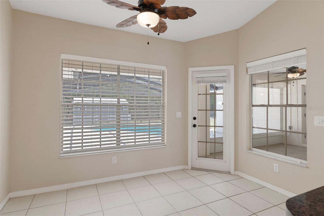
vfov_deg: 63.2
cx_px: 162
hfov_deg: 85.4
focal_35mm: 20
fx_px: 175
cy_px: 108
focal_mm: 13
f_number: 8
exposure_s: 1/3
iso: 320
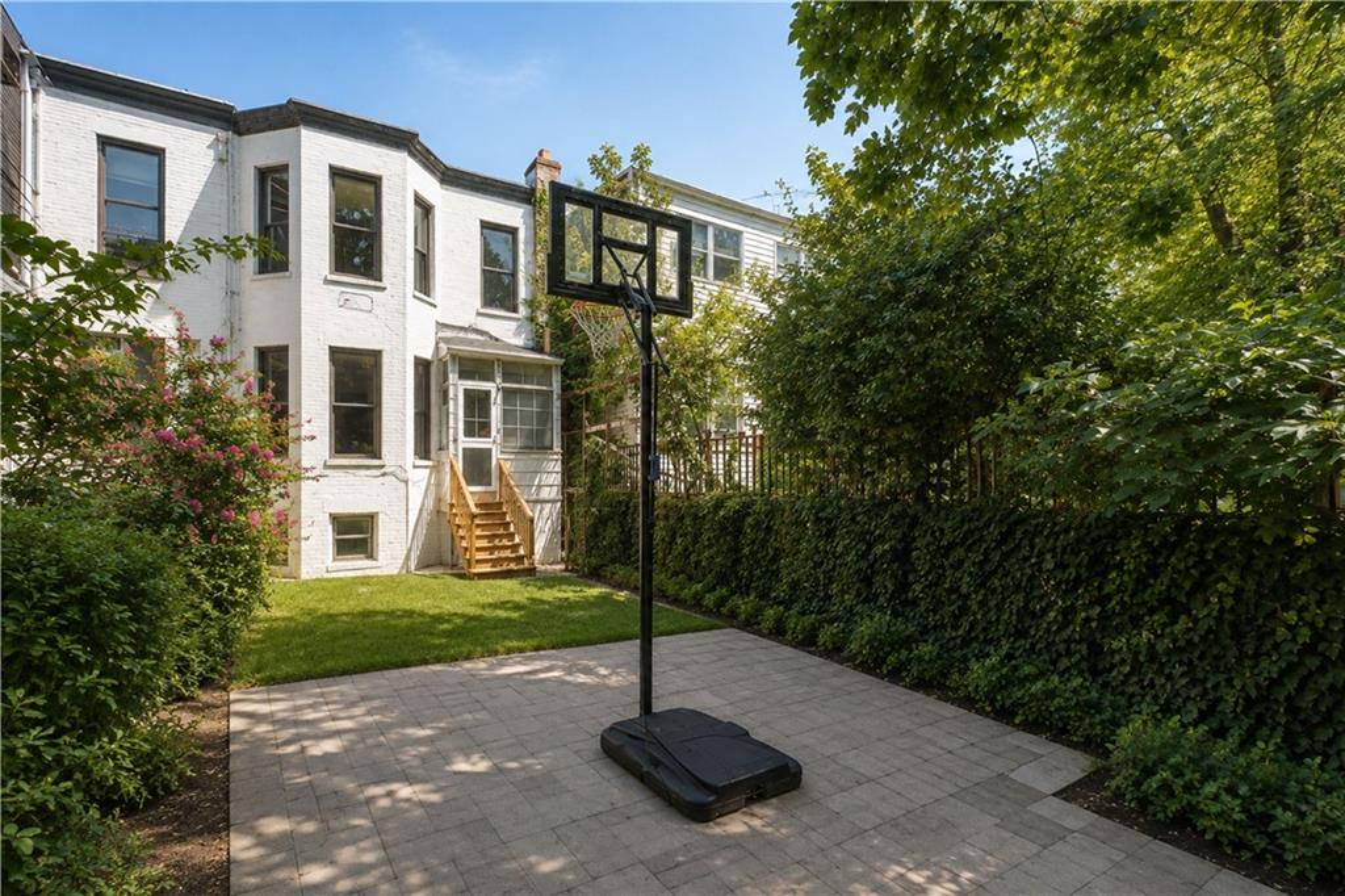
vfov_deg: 77.3
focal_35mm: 15
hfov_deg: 100.4
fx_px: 560
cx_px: 672
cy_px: 448
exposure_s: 1/200
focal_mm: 10
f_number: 10
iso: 400
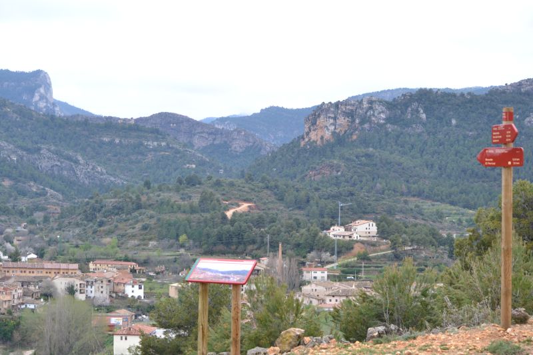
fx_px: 1221
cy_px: 178
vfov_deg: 16.5
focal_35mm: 82
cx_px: 266
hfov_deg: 24.6
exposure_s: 1/800
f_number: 6.3
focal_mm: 55
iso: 1600
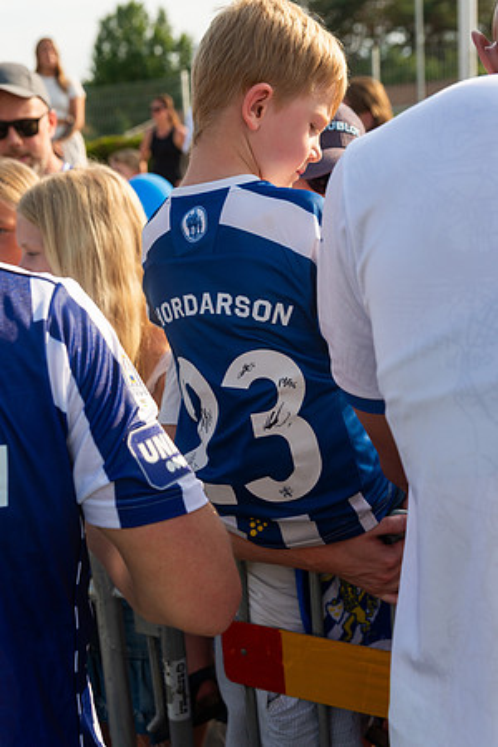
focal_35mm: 46
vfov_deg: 42.7
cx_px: 249
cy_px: 374
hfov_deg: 29.2
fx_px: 954
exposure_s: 1/1600
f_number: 4
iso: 360
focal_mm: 46
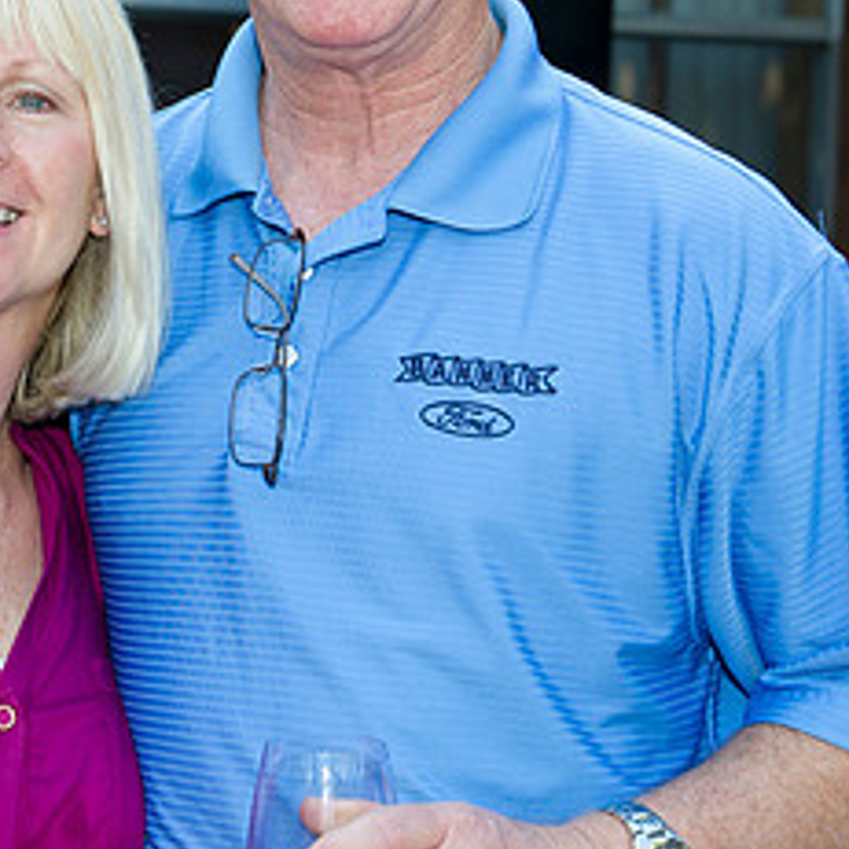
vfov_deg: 18.1
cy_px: 360
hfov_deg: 18.0
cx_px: 173
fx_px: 2664
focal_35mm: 96
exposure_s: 1/125
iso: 320
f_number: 4.5
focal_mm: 45
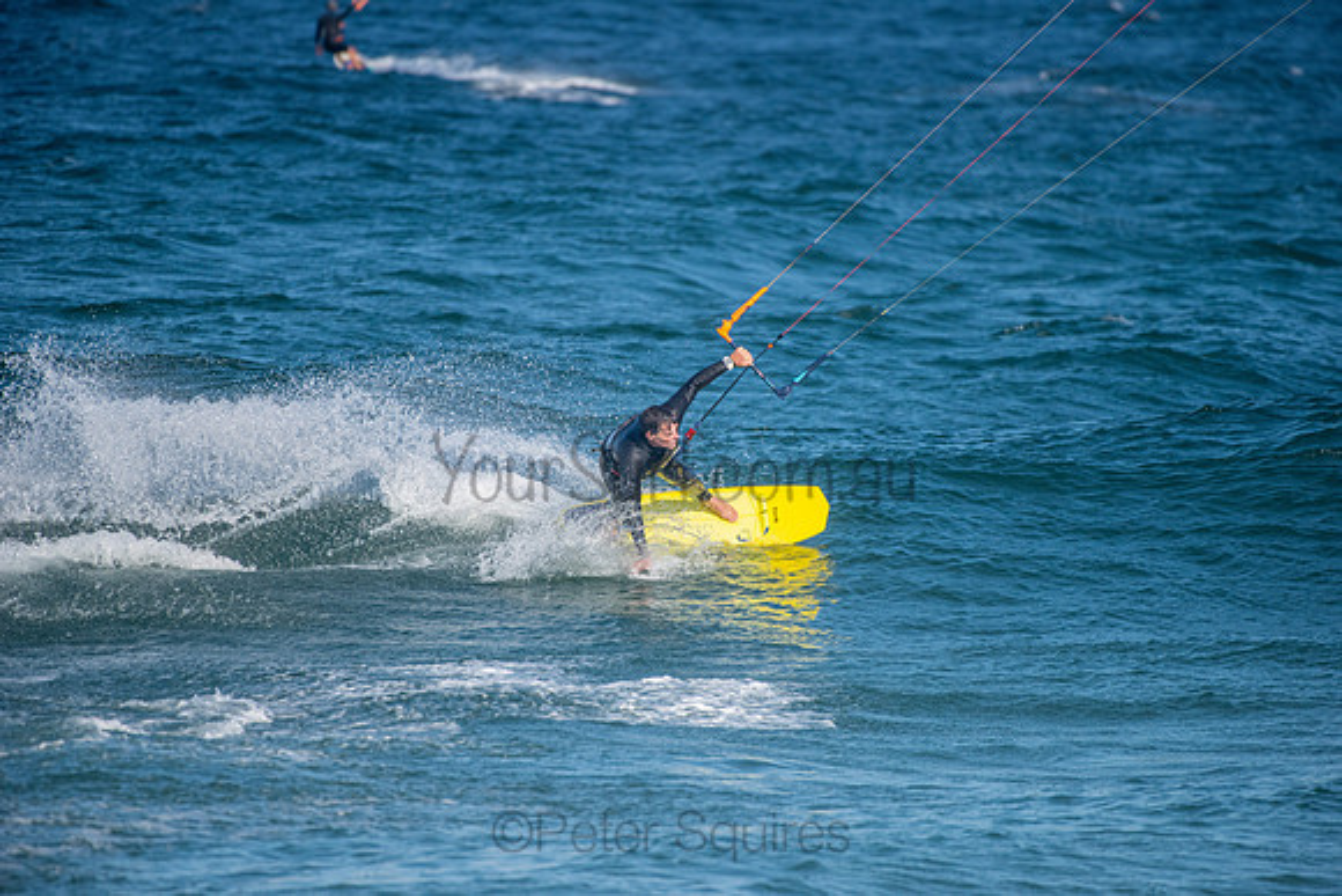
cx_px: 671
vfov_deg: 2.8
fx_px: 18642
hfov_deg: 4.1
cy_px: 448
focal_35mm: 500
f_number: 5.6
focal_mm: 500
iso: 640
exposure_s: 1/4000
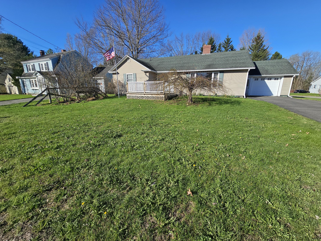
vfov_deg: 89.9
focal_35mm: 13
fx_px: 121
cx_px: 160
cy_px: 120
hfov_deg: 106.2
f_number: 2.2
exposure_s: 1/1962
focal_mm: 2.2
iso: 50
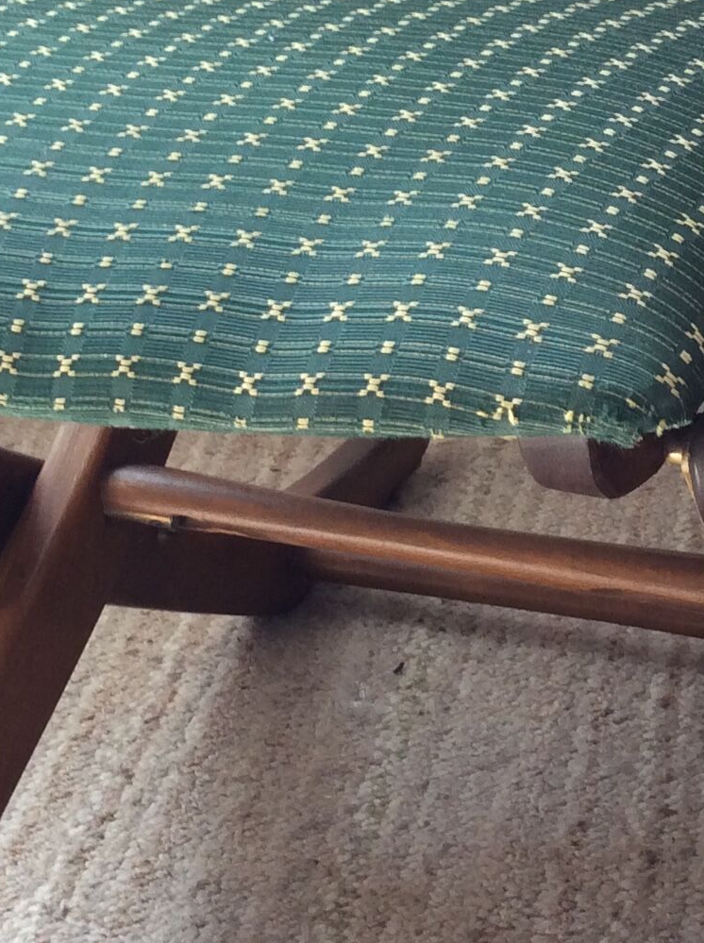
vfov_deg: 23.6
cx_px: 587
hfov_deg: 17.5
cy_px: 429
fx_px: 2257
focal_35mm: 83
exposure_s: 1/50
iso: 40
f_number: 2.4
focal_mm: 3.3
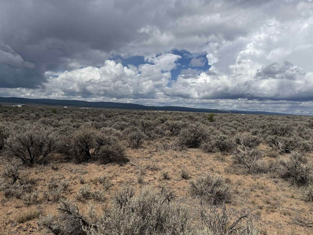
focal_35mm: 24
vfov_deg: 56.8
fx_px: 217
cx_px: 156
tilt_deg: -1.9
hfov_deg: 71.6
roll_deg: -3.4
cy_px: 118
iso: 80
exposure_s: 1/11905
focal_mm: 6.76
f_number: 1.78
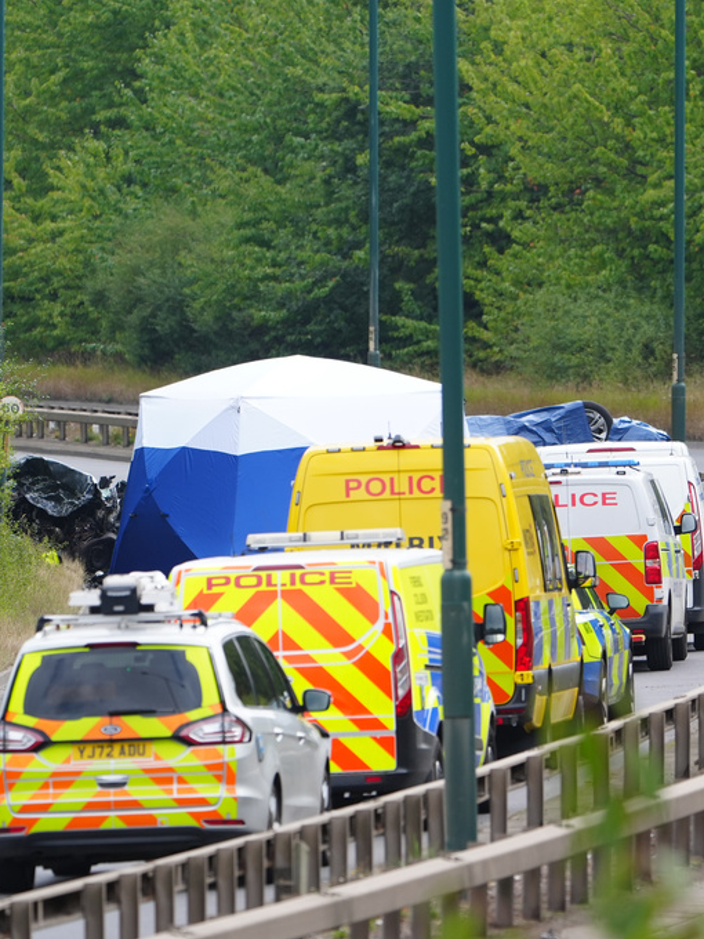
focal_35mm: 579
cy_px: 470
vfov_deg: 3.4
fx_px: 15700
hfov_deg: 2.6
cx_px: 526
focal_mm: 400
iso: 500
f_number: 6.3
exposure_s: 1/800
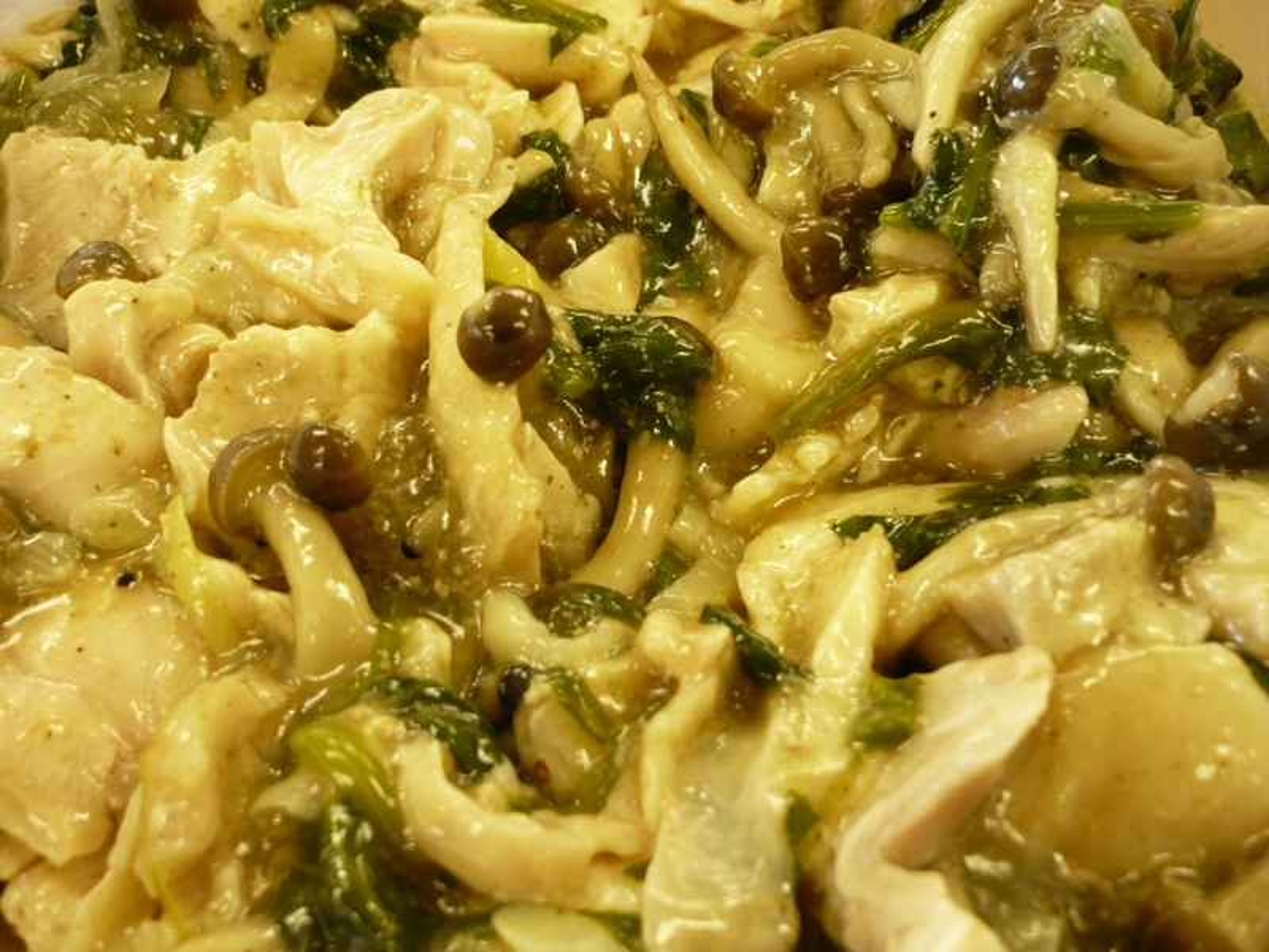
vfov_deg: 40.7
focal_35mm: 35
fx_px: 1283
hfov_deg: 52.6
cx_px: 634
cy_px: 476
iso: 200
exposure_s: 1/25
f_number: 2.8
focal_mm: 5.8
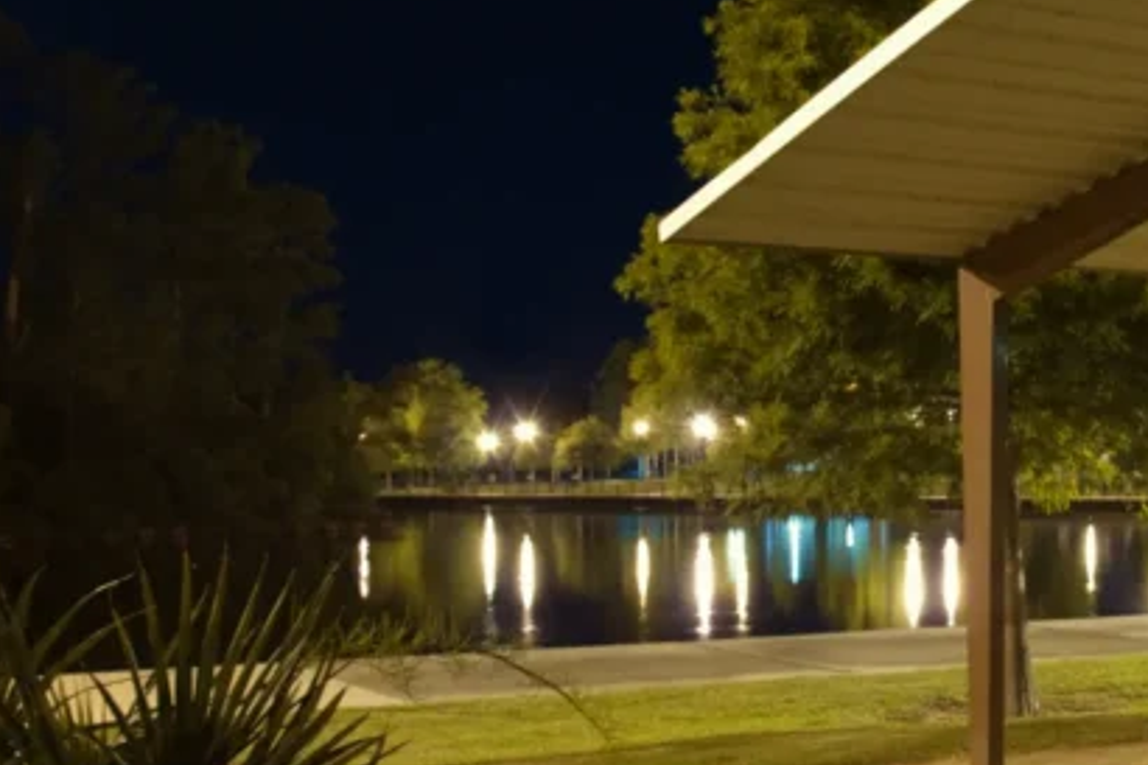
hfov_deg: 32.6
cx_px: 997
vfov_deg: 23.0
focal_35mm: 59
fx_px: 1879
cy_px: 446
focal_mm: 21
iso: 200
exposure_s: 15
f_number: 8
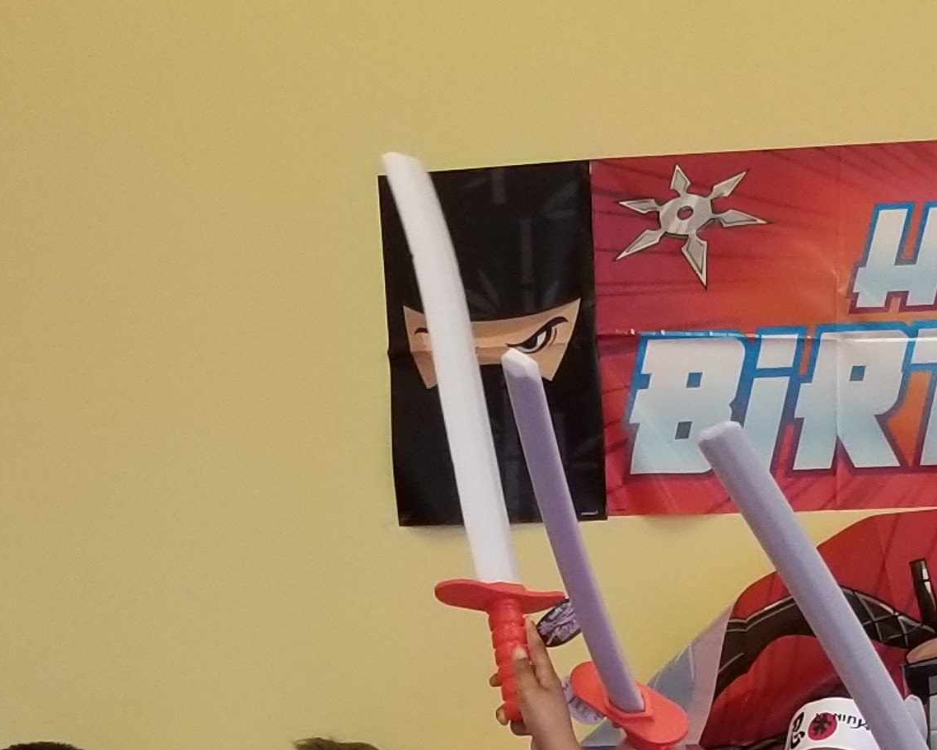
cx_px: 919
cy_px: 1042
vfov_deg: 16.0
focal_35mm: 90
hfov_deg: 20.6
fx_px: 2496
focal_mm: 4.3
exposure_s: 1/120
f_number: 1.7
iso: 100
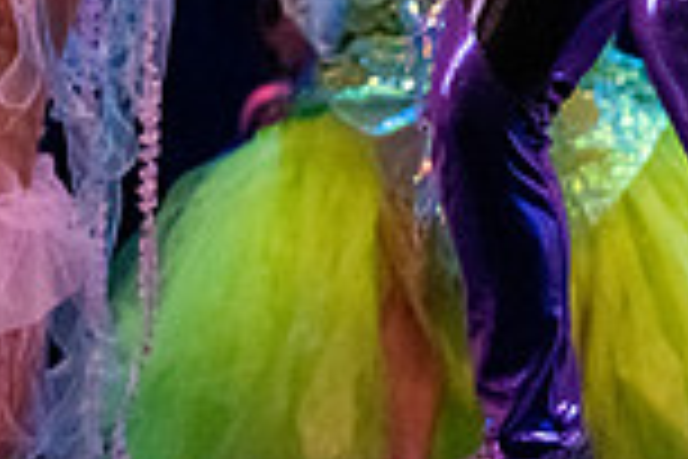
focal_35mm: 265
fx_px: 5064
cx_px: 549
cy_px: -403
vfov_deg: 5.1
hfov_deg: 7.8
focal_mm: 70
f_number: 4
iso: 4000
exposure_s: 1/800
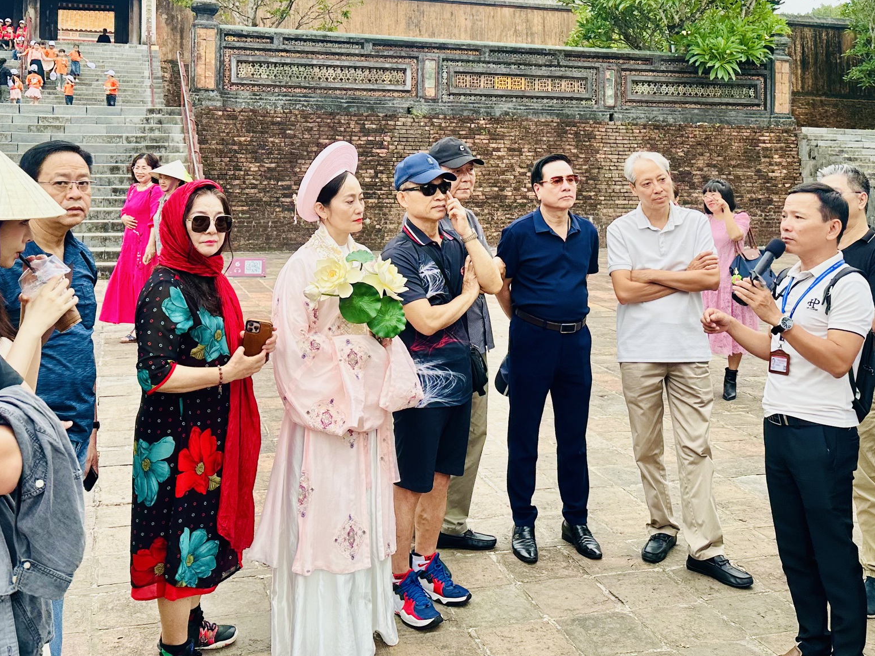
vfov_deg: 35.1
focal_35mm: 40
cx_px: 463
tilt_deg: +2.2
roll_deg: +0.4
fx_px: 1011
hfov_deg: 46.8
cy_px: 158
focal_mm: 6.86
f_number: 1.78
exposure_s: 1/709
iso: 80
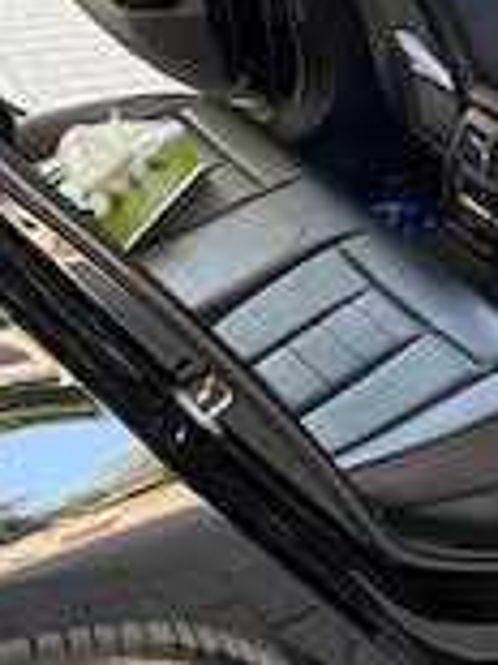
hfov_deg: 20.2
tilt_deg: -23.8
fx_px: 1287
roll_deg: -5.9
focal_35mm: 67
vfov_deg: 29.0
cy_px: 296
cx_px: 635
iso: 125
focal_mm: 5.96
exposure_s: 1/70
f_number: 1.6
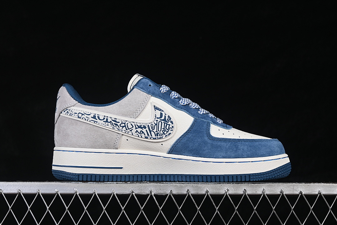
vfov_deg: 18.2
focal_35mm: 75
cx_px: 168
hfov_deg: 27.0
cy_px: 112
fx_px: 702
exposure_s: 1/80
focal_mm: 50
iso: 160
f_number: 8
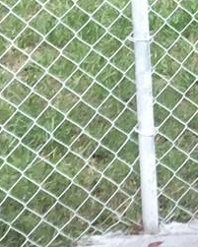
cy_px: -117
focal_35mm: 193
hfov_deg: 7.5
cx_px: 458
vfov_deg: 9.7
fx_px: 1413
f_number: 2.4
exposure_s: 1/702
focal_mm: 3.3
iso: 25
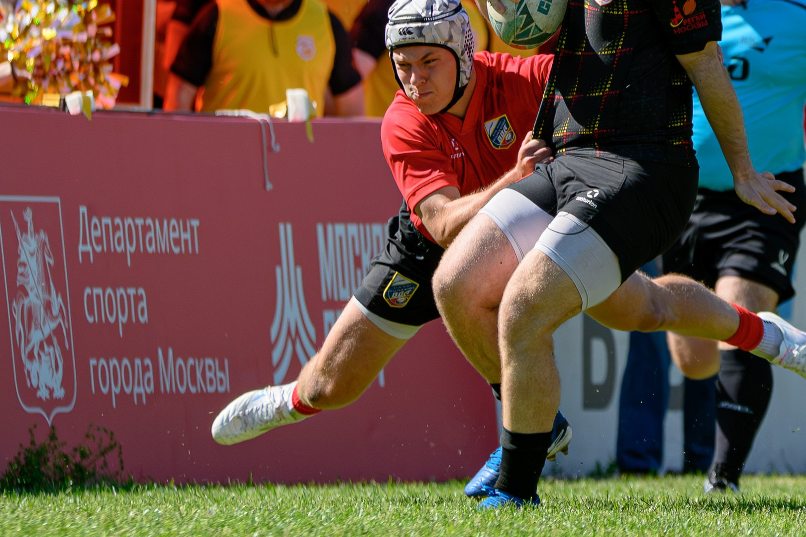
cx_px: 860
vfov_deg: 1.9
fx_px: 16499
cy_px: 24
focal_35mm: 737
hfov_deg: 2.8
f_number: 4
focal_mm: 200
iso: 400
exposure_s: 1/3200
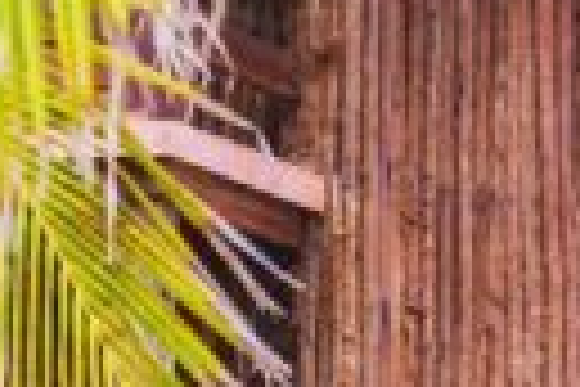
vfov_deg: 4.4
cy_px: 407
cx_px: 724
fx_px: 5010
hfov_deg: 6.6
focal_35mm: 311
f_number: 5.6
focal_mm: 50
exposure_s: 1/125
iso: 125
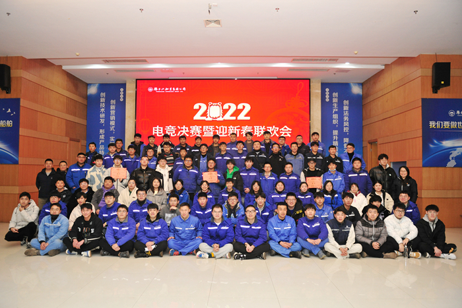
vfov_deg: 53.2
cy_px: 154
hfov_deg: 73.7
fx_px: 308
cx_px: 231
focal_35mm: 24
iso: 1000
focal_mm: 24
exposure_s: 1/160
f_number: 2.8
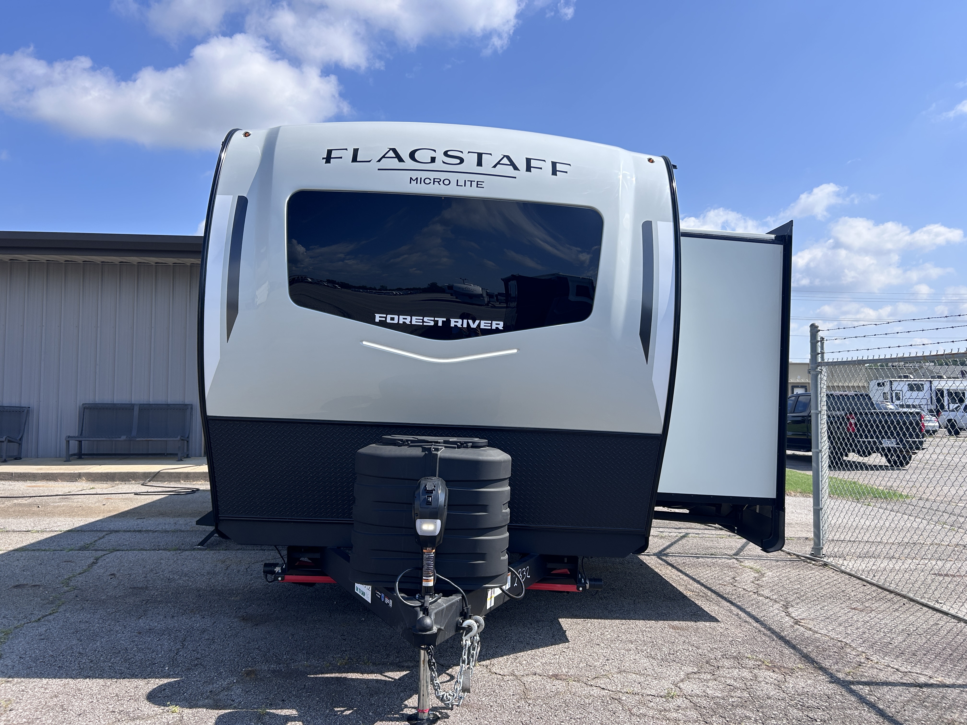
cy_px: 362
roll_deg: +0.9
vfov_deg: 53.1
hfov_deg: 67.3
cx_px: 484
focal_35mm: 26
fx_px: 726
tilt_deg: +3.9
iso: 50
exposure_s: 1/4115
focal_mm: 5.7
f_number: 1.5
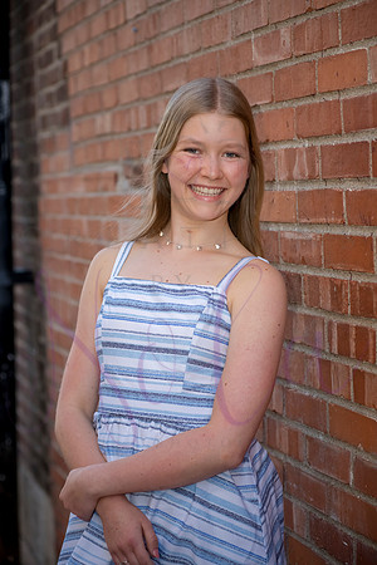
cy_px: 282
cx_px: 188
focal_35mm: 80
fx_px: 1257
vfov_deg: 25.4
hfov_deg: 17.1
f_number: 5
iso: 800
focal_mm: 80
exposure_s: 1/640
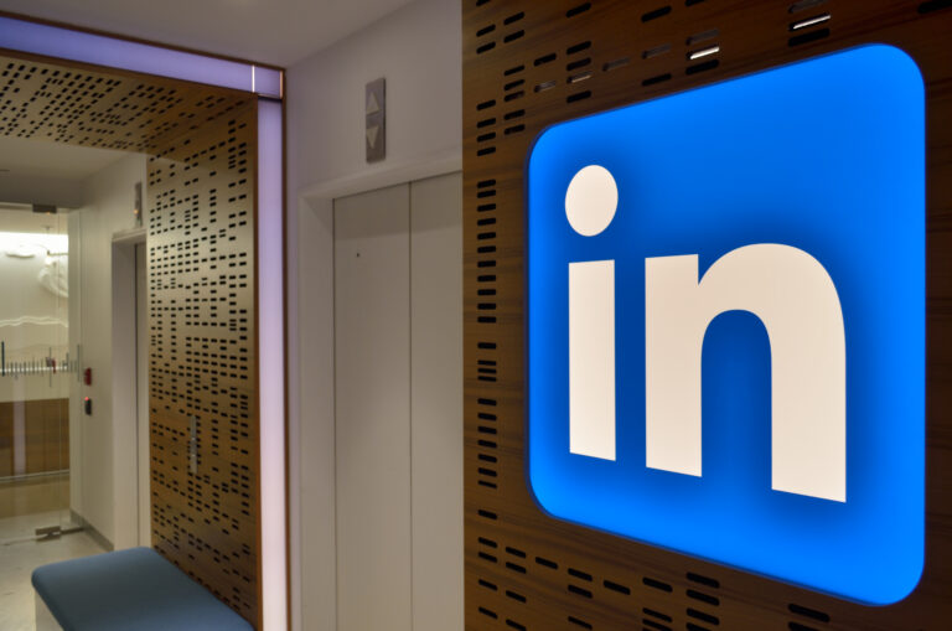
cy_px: 316
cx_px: 476
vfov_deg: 43.4
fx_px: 792
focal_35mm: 30
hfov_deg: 62.0
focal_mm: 20
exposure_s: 1/13
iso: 100
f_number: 4.5
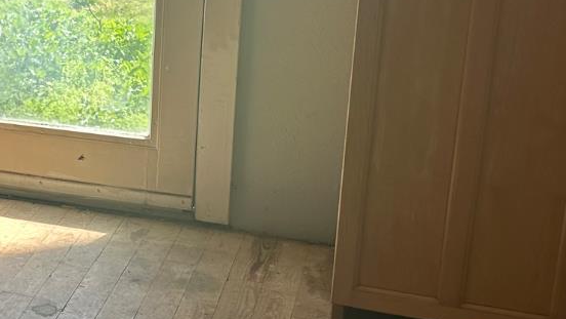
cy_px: 88
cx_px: -84
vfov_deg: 16.9
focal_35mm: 71
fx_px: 1066
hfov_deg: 26.9
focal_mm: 6.86
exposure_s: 1/288
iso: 80
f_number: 1.78
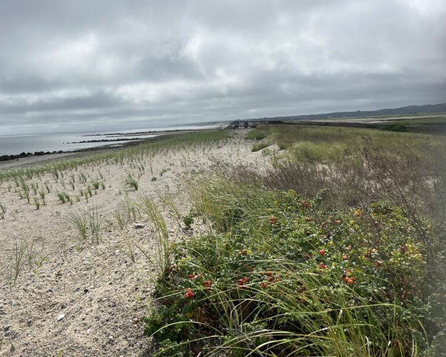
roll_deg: +3.0
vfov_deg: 42.2
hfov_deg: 50.8
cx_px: 156
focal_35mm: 35
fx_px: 462
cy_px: 180
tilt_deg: -7.3
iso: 50
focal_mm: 5.1
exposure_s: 1/9091
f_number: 1.6
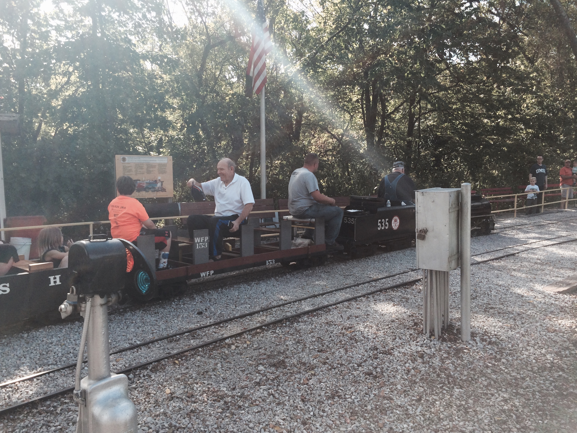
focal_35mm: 29
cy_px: 216
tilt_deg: -7.1
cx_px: 288
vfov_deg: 48.2
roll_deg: +1.3
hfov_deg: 61.7
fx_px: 483
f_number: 2.2
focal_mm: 4.15
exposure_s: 1/441
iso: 32
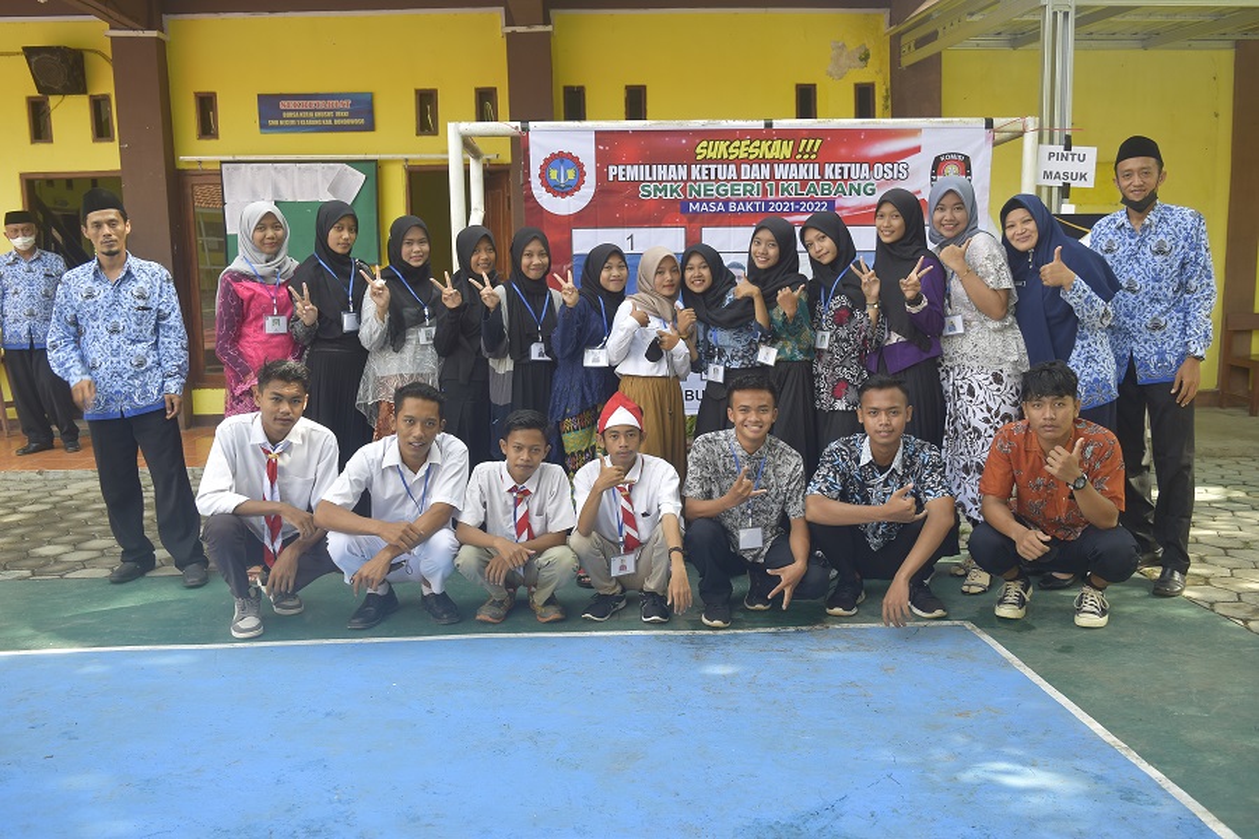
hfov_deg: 61.9
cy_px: 420
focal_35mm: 30
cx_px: 630
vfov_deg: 43.6
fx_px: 1049
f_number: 5
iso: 100
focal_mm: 20
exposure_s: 1/100
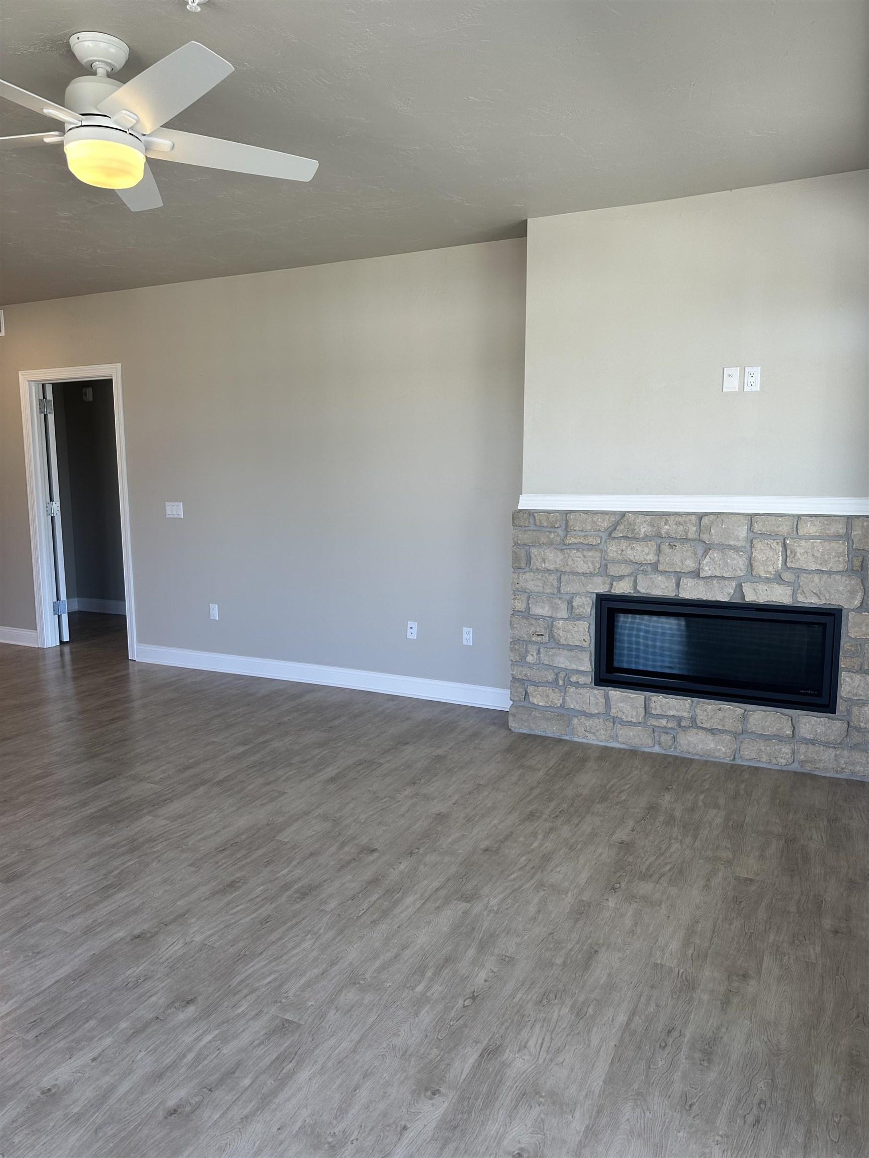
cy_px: 579
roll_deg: +0.1
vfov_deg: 71.6
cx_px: 434
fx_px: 803
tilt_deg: -7.1
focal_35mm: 24
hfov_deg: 56.8
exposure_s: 1/120
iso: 64
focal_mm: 6.86
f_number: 1.78
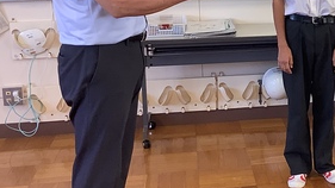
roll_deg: -0.2
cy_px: 42
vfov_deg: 15.6
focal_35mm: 77
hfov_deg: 25.9
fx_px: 684
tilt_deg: -10.6
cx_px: 348
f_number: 2.4
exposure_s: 1/60
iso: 50
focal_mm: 3.3
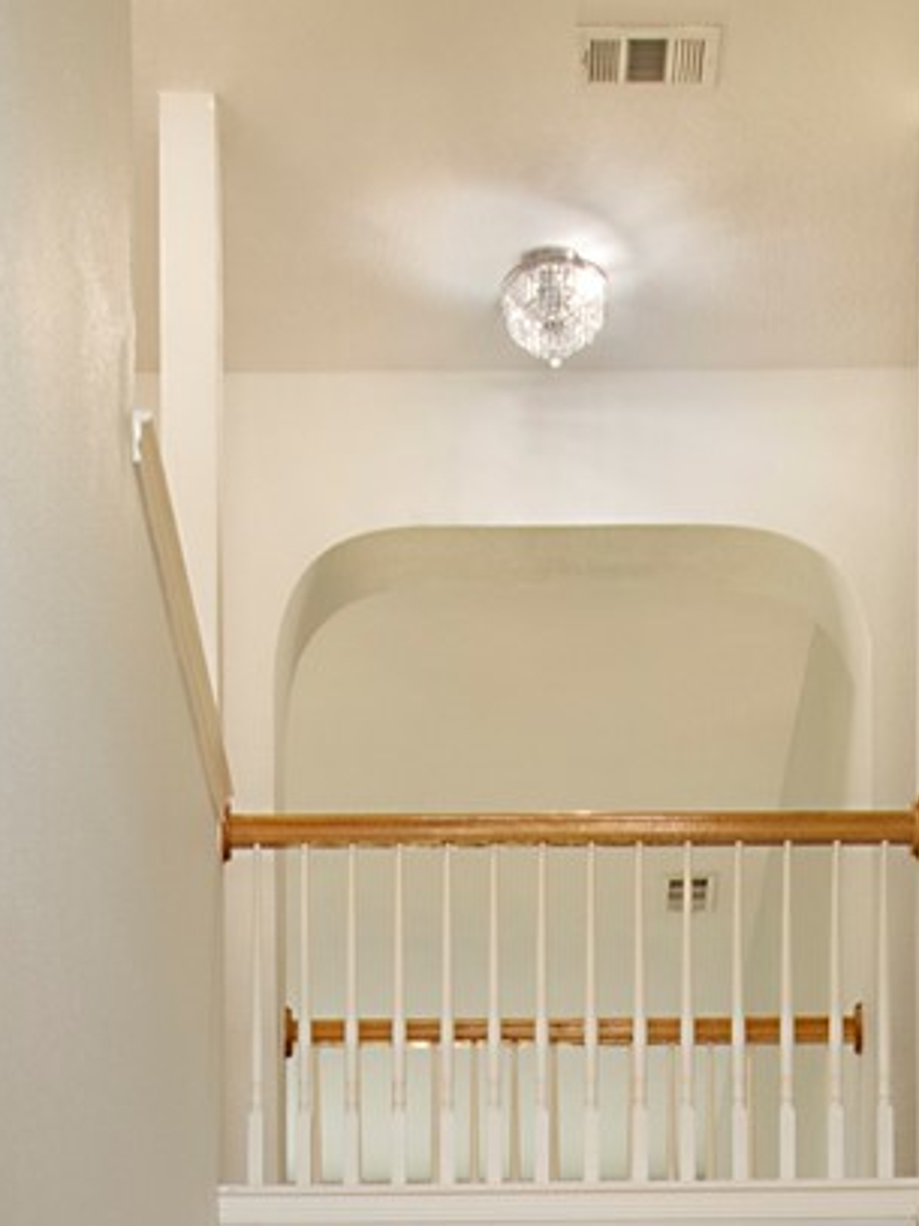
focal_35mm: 77
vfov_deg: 20.1
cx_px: 512
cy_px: 2057
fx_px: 2727
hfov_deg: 19.1
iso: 100
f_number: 11
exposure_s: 1/4
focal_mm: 10
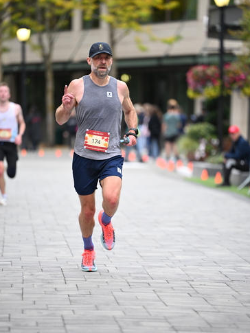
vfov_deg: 9.1
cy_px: 170
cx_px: 125
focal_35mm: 218
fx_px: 2098
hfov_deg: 6.8
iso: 1600
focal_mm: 200
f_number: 2.8
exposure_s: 1/1250
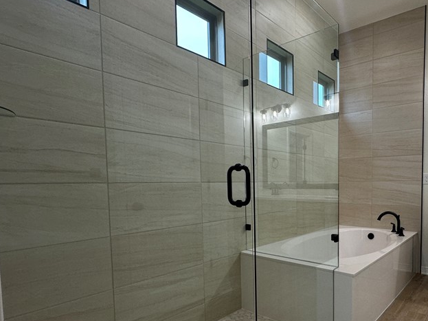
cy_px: 199
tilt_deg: -3.2
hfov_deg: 70.6
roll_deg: +0.2
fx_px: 284
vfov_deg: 58.2
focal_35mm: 23
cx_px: 303
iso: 125
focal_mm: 2.22
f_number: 2.2
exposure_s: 1/120
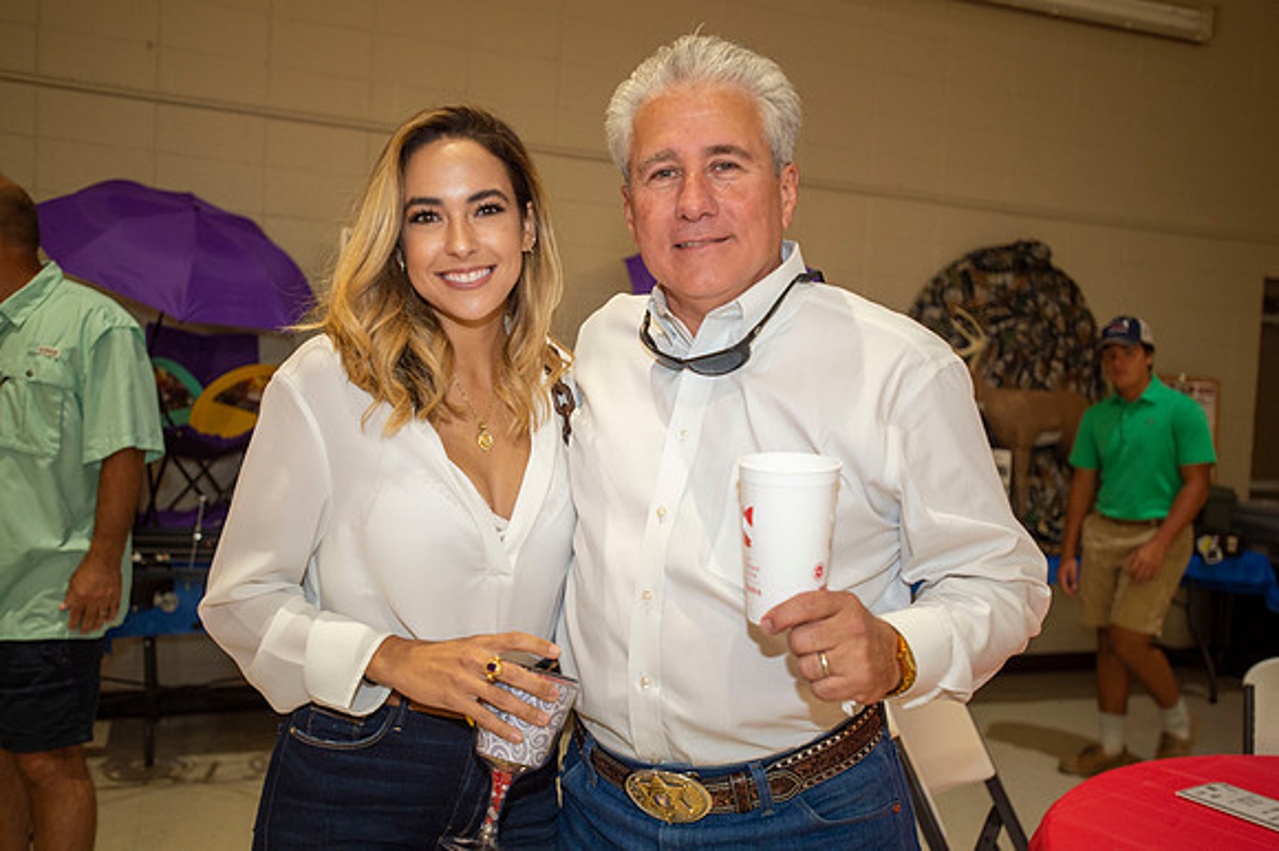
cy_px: 426
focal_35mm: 32
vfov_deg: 41.1
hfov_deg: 58.7
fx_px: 1136
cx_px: 640
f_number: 2.8
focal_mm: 32
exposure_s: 1/100
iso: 1250
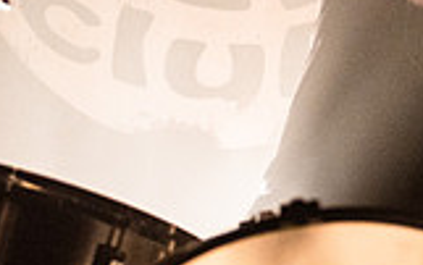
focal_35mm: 293
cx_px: 644
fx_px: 3381
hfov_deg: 7.0
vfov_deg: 4.5
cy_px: -91
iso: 1250
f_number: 2.8
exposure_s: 1/160
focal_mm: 80
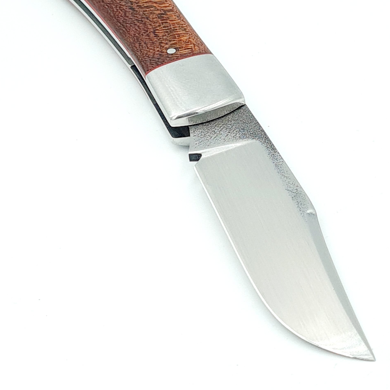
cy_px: 170
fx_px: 395
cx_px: 195
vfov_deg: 52.4
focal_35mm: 31
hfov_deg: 52.5
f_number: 1.8
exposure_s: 1/476
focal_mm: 5.4
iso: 50
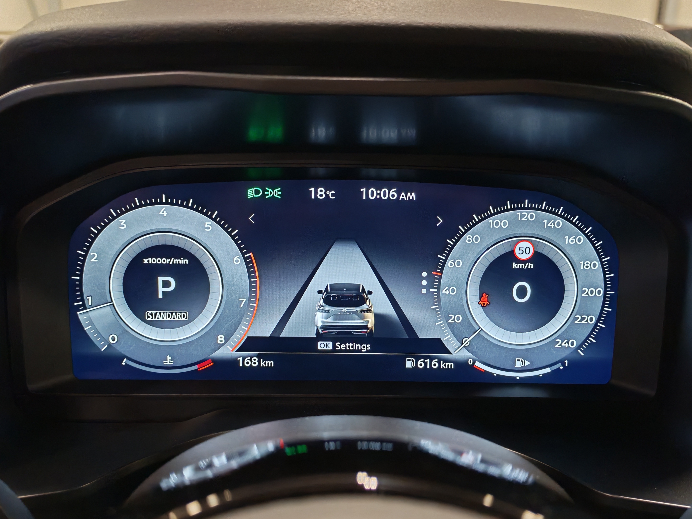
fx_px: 680
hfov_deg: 54.0
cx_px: 346
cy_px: 260
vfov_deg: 41.8
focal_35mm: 34
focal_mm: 6.12
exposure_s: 1/100
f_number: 1.9
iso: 1250
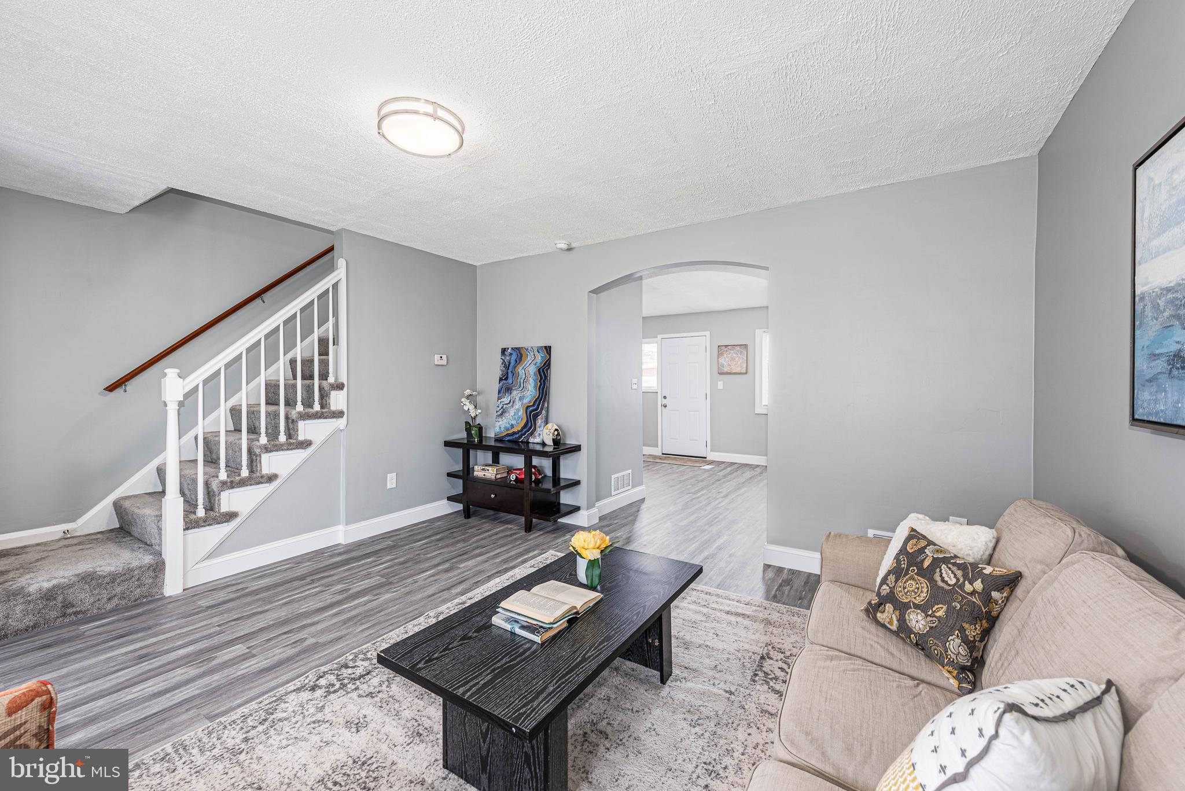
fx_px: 461
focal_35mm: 14
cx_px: 592
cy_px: 396
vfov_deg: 81.3
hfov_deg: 104.2
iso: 125
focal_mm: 14
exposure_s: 1/125
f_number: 8
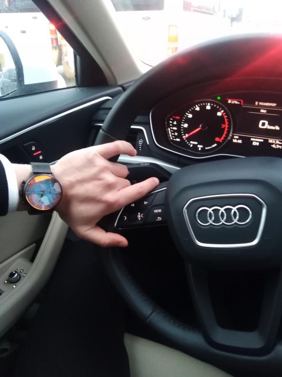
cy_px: 188
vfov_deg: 67.3
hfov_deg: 53.1
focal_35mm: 26
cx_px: 141
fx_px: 282
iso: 596
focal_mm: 3.46
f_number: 2.2
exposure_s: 1/14.3
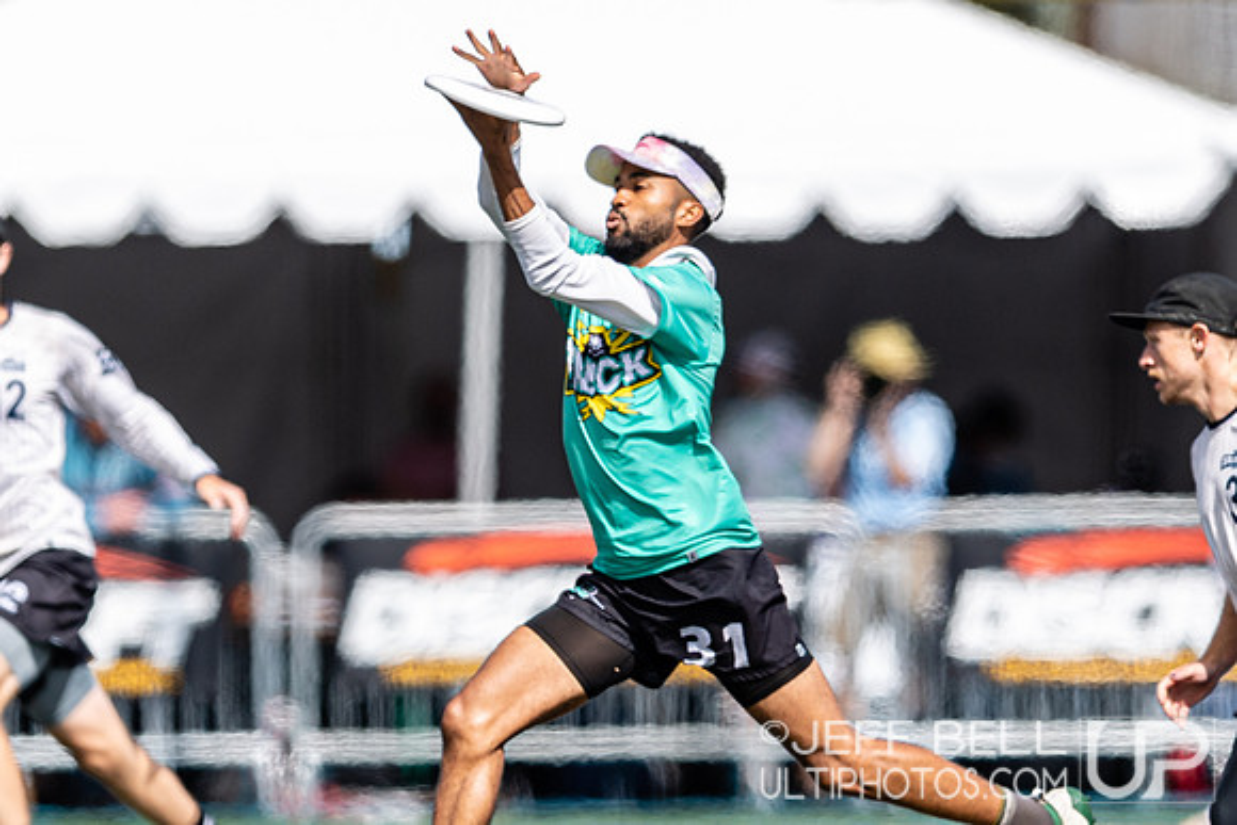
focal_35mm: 944
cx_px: 716
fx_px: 32432
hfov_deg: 2.2
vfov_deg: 1.5
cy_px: 533
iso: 100
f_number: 2.8
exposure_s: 1/1600
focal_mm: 400
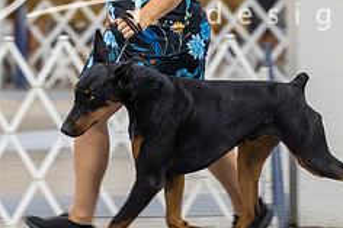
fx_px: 3685
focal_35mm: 387
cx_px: 152
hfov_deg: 5.3
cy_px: 67
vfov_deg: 3.5
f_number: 2.8
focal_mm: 135
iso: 2500
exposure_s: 1/160
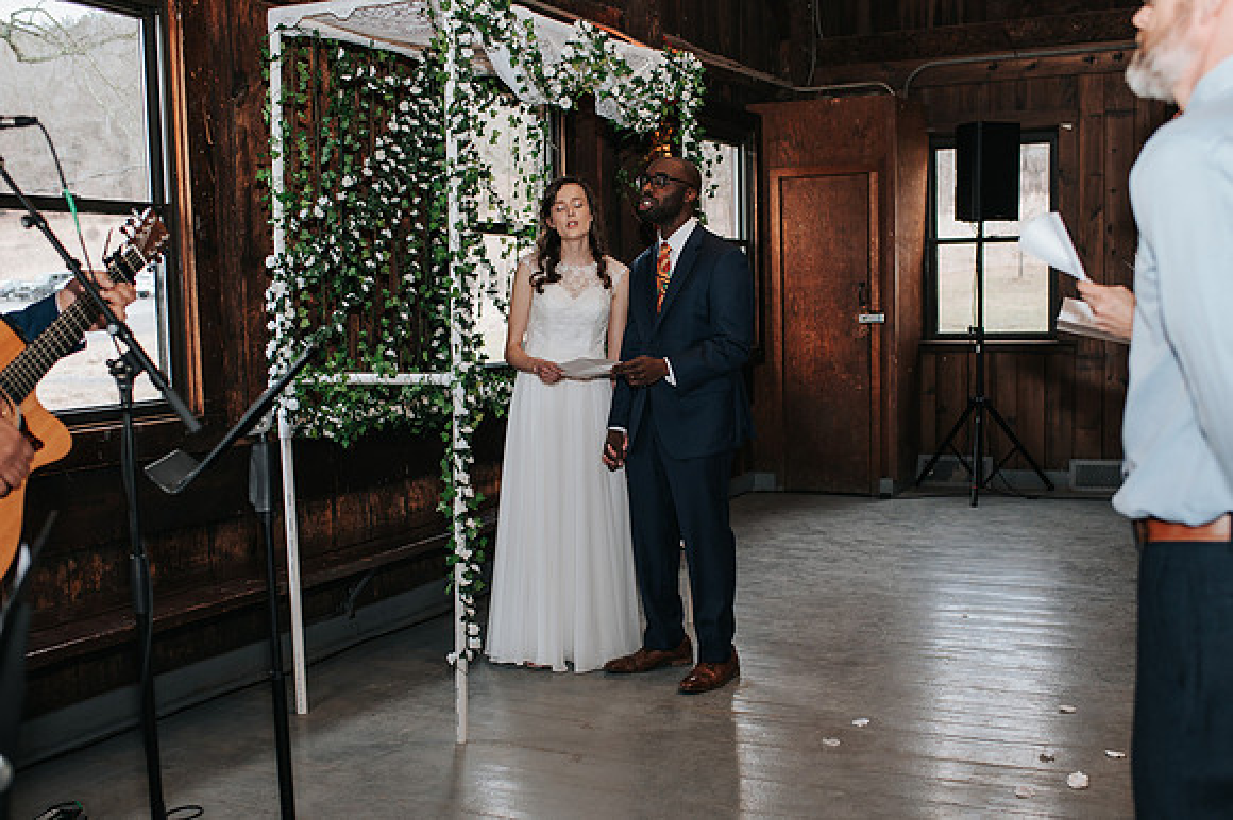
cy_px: 462
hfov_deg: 47.3
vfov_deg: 32.4
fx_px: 1408
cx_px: 602
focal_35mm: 41
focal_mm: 35
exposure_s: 1/160
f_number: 2.8
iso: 1000
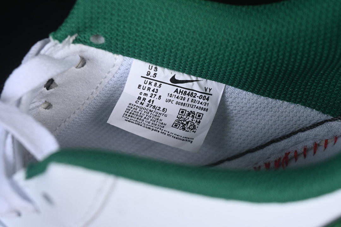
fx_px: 710
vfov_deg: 18.2
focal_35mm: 75
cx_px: 170
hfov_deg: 27.0
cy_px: 114
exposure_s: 1/80
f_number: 7.1
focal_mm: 50
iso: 160
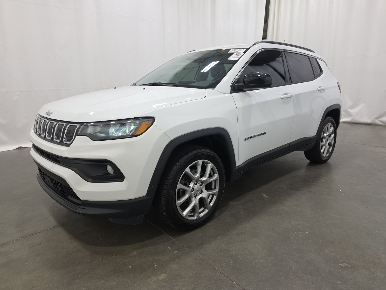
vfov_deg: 58.9
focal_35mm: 23
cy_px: 145
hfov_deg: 73.9
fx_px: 256
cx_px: 193
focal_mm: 6.5
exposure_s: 1/119
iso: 30
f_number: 1.4
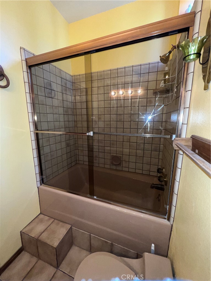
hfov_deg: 89.9
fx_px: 106
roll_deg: +0.5
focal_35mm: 13
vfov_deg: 106.2
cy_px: 140
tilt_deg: -10.1
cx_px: 106
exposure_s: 1/60
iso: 160
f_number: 1.8
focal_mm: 1.57
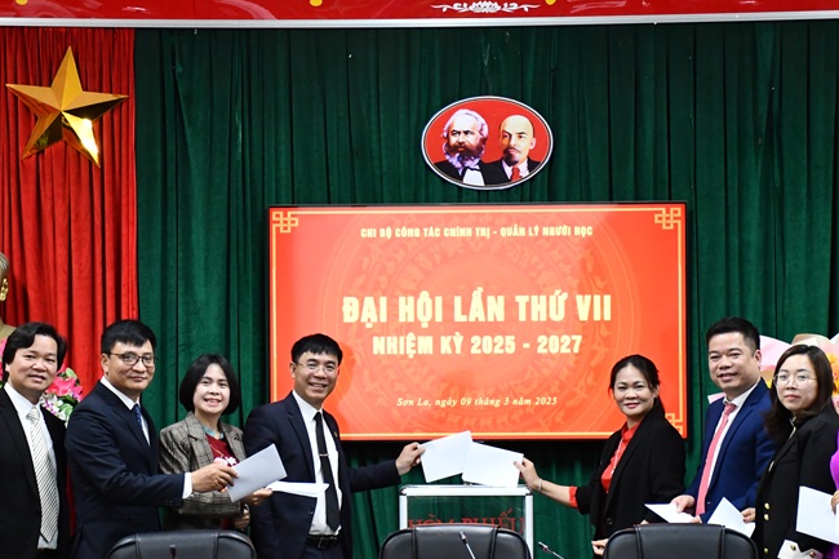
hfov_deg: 19.8
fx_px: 2400
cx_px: 422
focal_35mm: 103
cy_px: 325
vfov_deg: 13.3
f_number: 4.5
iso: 3200
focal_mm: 45
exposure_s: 1/125
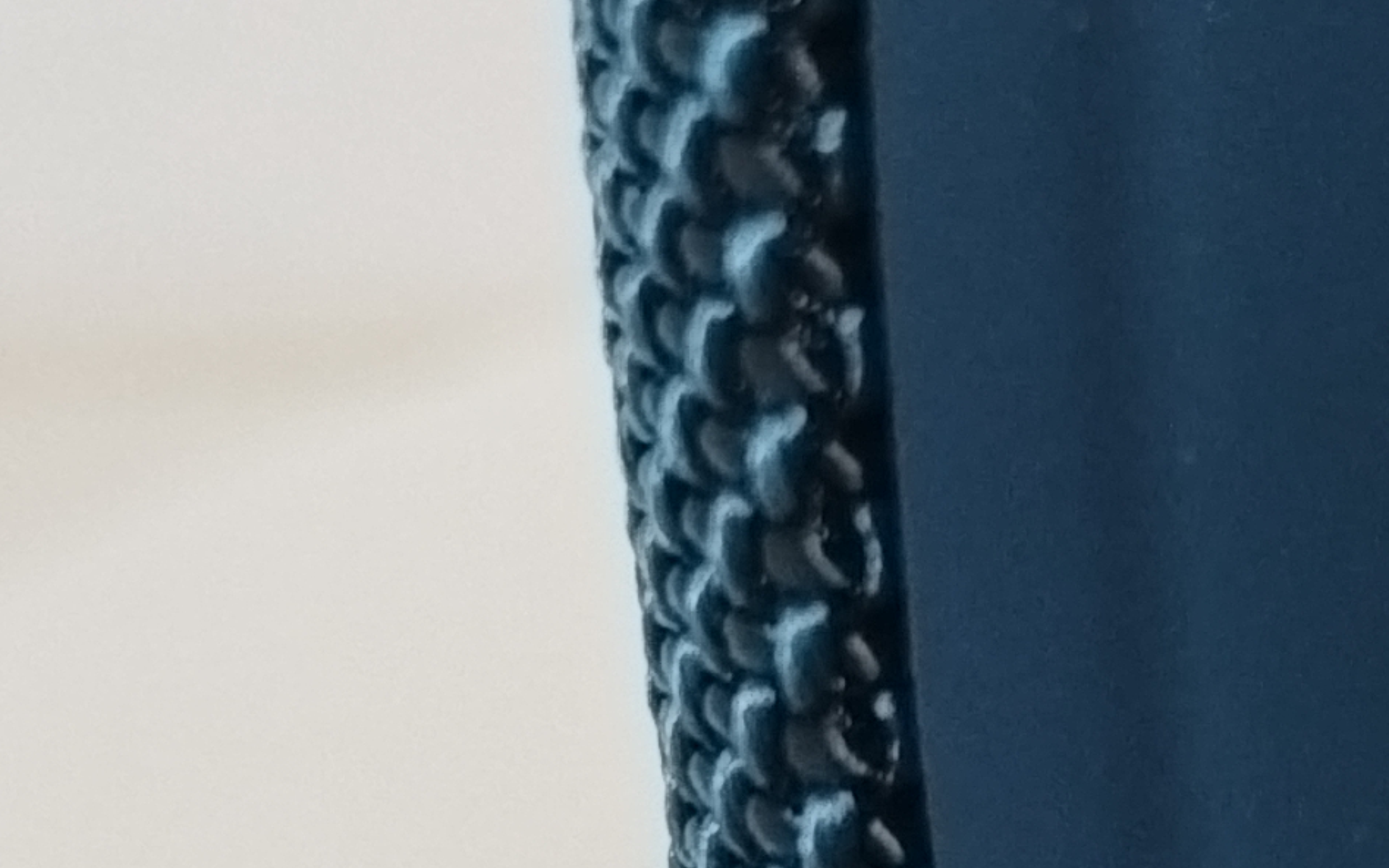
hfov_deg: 19.6
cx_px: 1383
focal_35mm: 103
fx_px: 3899
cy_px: 500
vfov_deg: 12.7
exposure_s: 1/25
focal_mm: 5.52
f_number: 1.9
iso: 1514
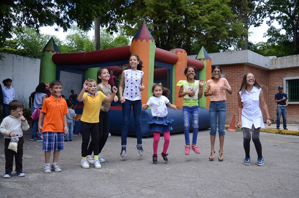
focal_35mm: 38
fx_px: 311
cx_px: 150
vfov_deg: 35.3
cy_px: 99
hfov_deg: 51.4
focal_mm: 25
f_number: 4
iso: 200
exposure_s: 1/640
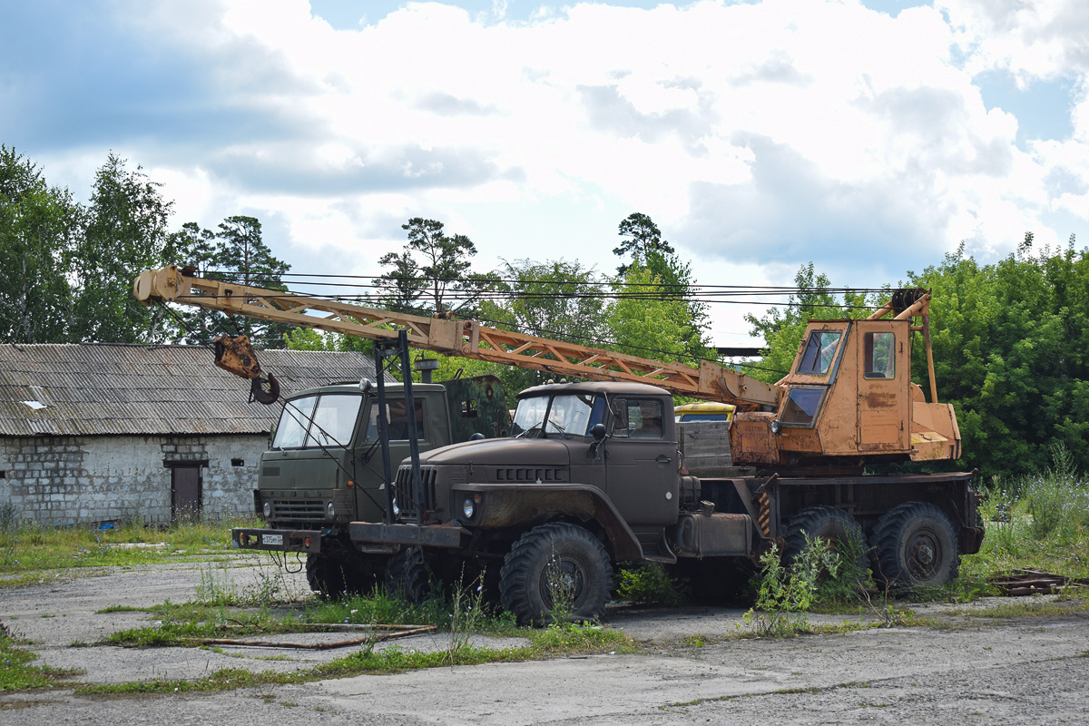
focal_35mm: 60
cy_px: 363
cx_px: 544
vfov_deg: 22.6
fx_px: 1815
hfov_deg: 33.4
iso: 200
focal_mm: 40
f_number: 5.6
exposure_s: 1/640
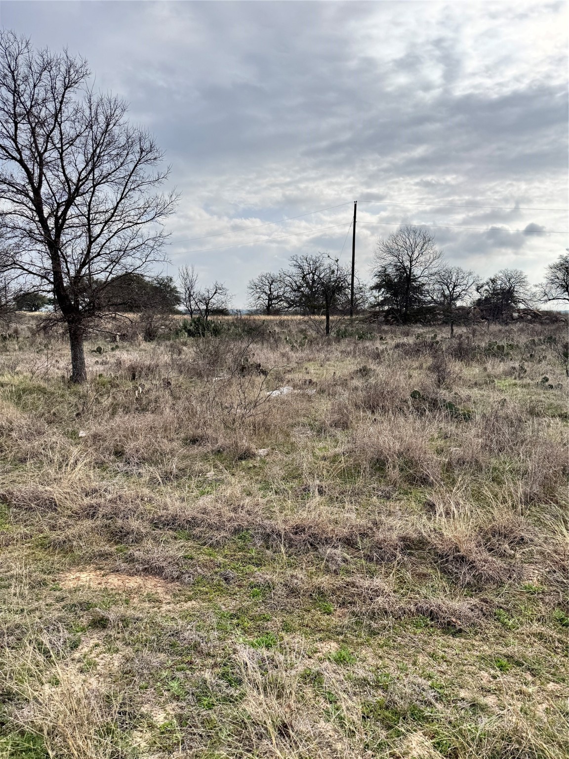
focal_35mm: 24
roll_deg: -2.7
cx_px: 284
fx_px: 526
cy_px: 380
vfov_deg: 71.6
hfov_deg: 56.8
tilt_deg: -8.3
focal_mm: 6.86
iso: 80
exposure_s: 1/9009
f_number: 1.78
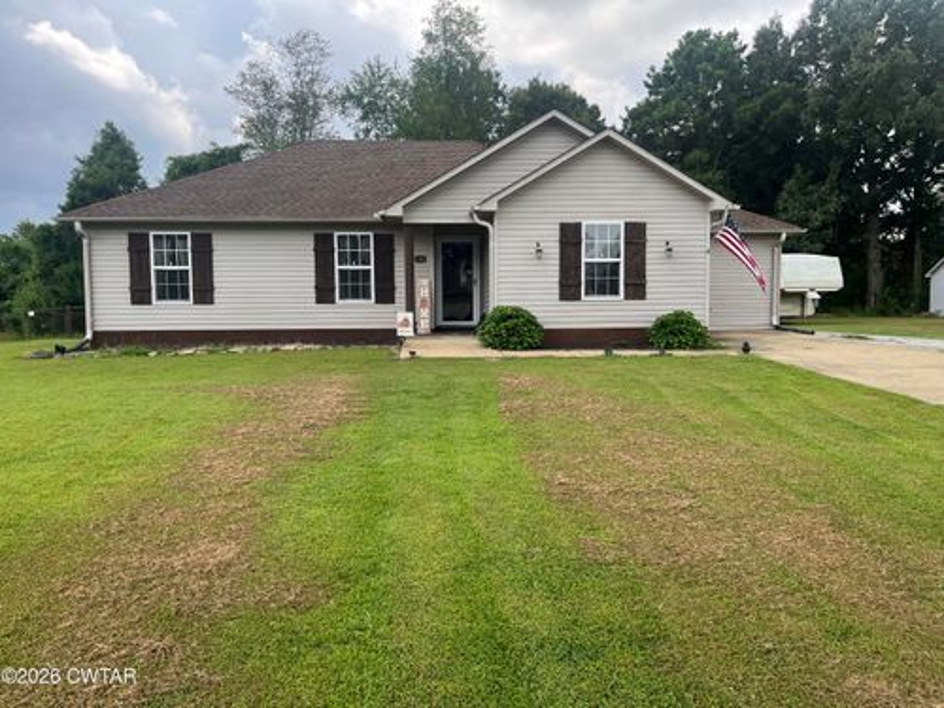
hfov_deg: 67.3
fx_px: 709
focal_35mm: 26
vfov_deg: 53.1
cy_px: 354
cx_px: 472
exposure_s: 1/777
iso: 50
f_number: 1.6
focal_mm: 5.1
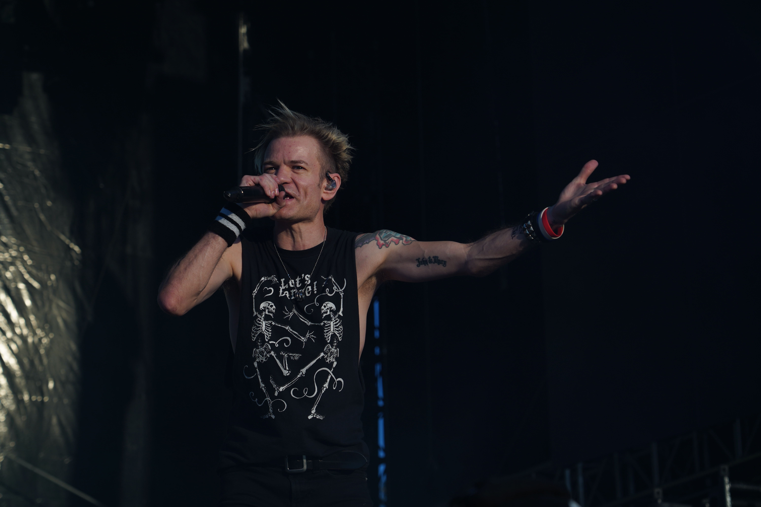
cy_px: 254
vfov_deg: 13.0
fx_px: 2219
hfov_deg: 19.5
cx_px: 380
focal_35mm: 105
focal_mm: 105
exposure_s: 1/400
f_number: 7.1
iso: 100
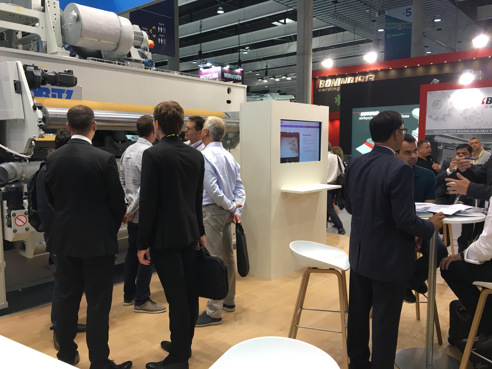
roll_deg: -0.3
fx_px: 412
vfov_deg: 48.2
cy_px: 184
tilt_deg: -5.9
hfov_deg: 61.7
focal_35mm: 29
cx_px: 246
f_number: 2.2
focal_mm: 4.15
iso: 40
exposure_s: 1/33
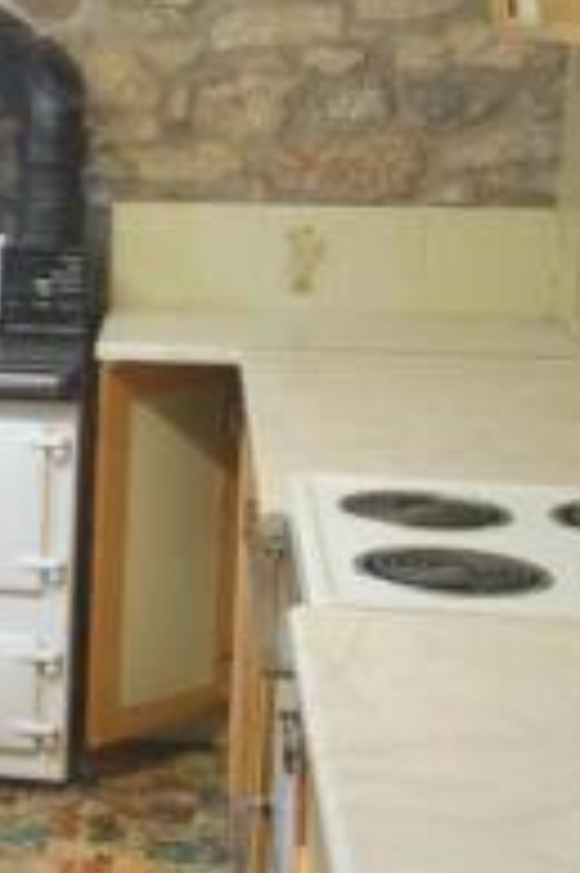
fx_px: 1961
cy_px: 387
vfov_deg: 25.1
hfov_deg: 15.5
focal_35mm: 81
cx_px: -292
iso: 800
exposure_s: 1/20
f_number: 5.3
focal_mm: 16
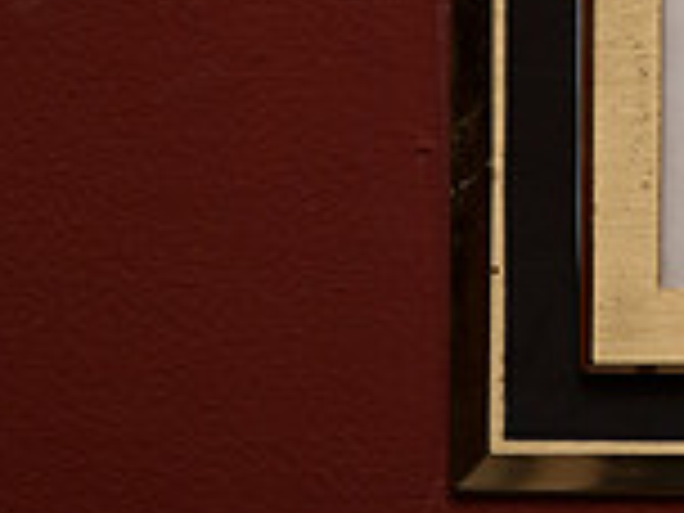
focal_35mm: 264
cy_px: -294
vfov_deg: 5.6
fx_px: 5217
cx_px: 1351
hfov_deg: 7.2
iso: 1000
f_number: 4
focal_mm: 60
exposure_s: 1/60
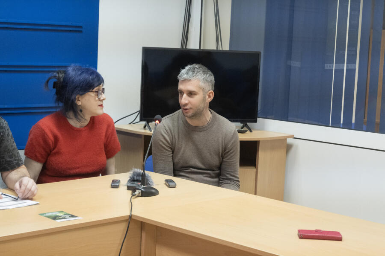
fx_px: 802
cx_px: 192
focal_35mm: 75
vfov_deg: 18.2
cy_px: 128
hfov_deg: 27.0
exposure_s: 1/60
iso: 4000
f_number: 6.3
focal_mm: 50
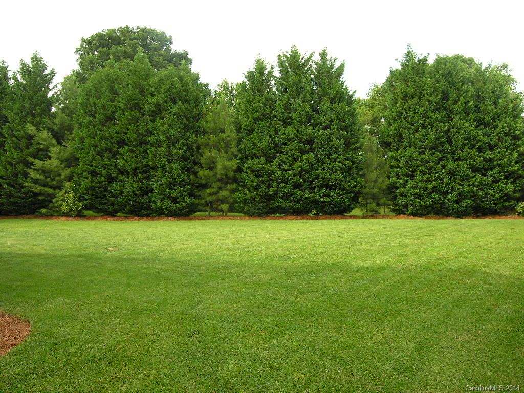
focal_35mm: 24
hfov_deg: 71.6
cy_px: 196
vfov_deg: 56.8
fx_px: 363
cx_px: 262
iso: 50
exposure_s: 1/94.7
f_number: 4.1
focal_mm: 6.1
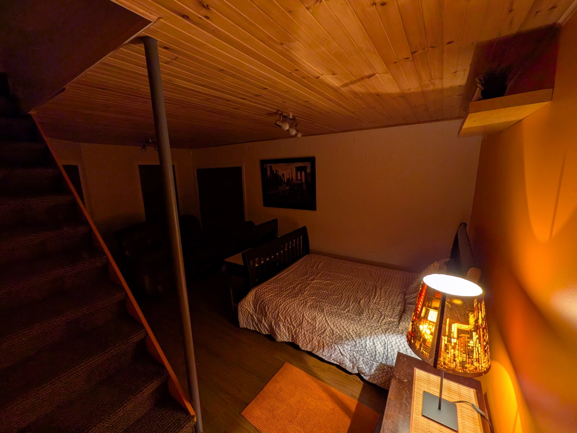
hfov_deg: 106.2
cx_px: 288
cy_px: 216
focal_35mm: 13
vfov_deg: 89.9
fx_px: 217
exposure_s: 1/23.8
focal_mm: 1.54
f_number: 2.2
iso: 123
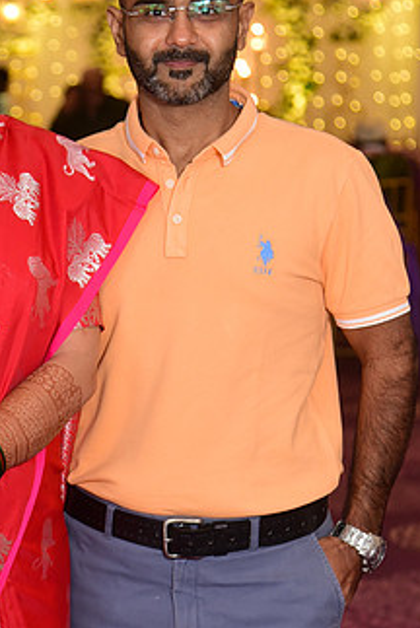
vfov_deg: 14.6
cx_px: 77
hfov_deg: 9.8
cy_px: 354
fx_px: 2445
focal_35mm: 140
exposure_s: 1/160
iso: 1250
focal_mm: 78
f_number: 4.5
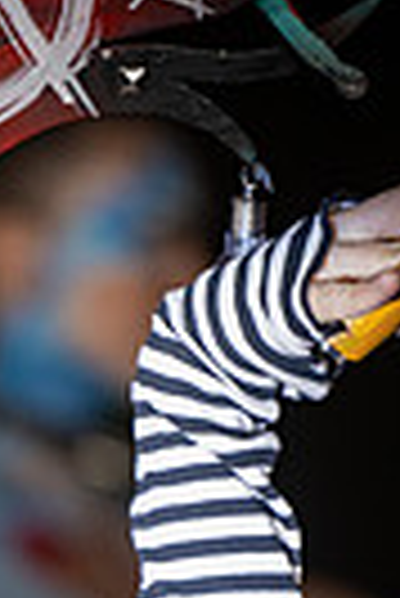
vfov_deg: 3.0
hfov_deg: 2.0
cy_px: 989
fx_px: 11220
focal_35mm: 675
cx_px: -130
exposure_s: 1/400
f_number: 2.8
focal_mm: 200
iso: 1250
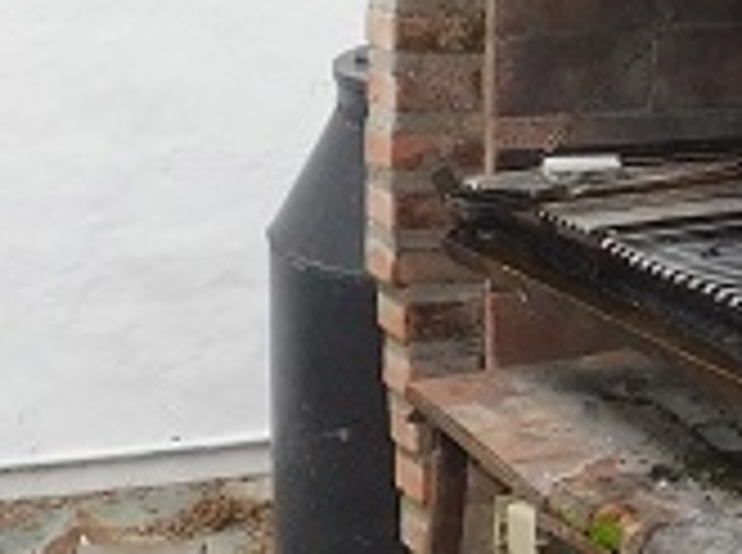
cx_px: 666
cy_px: 146
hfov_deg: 14.3
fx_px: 2930
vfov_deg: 10.8
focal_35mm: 137
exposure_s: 1/125
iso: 125
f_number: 3
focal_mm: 4
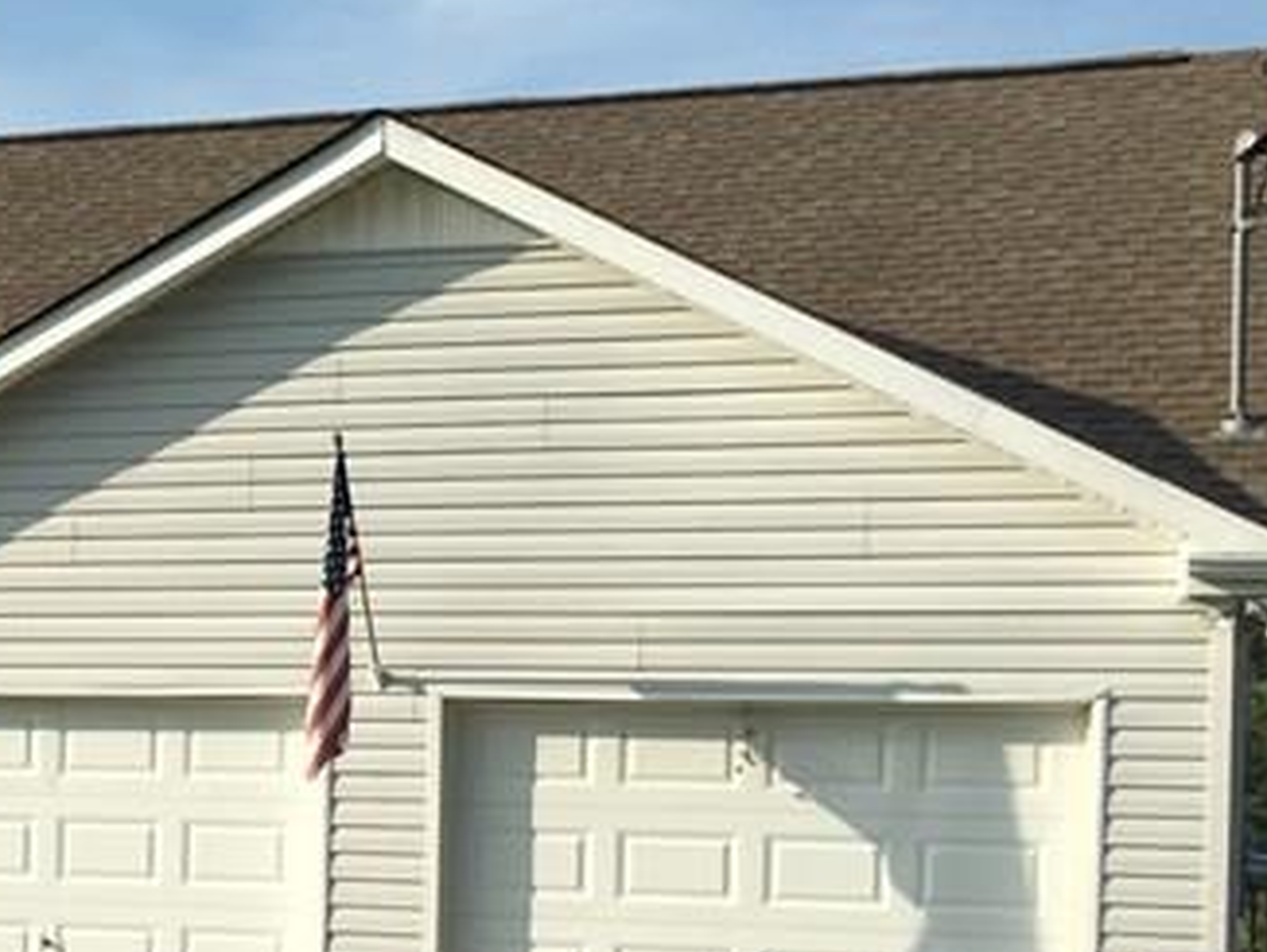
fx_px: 3333
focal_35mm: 91
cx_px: -552
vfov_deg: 16.1
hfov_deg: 19.2
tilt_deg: -0.5
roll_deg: -1.4
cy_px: 762
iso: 25
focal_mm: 4.15
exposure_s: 1/1508
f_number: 2.2
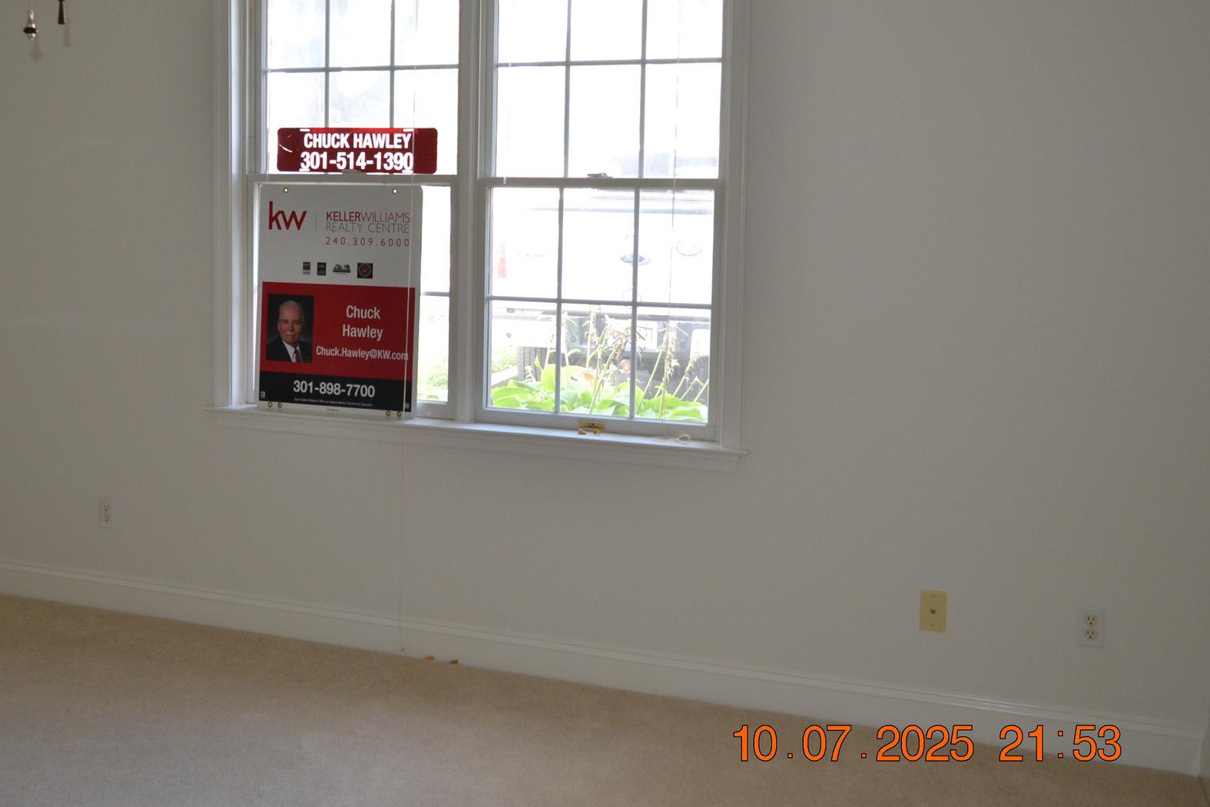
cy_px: 298
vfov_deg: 34.0
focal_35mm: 39
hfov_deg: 49.3
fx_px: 1311
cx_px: 487
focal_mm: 20
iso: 500
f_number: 3.8
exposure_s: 1/60
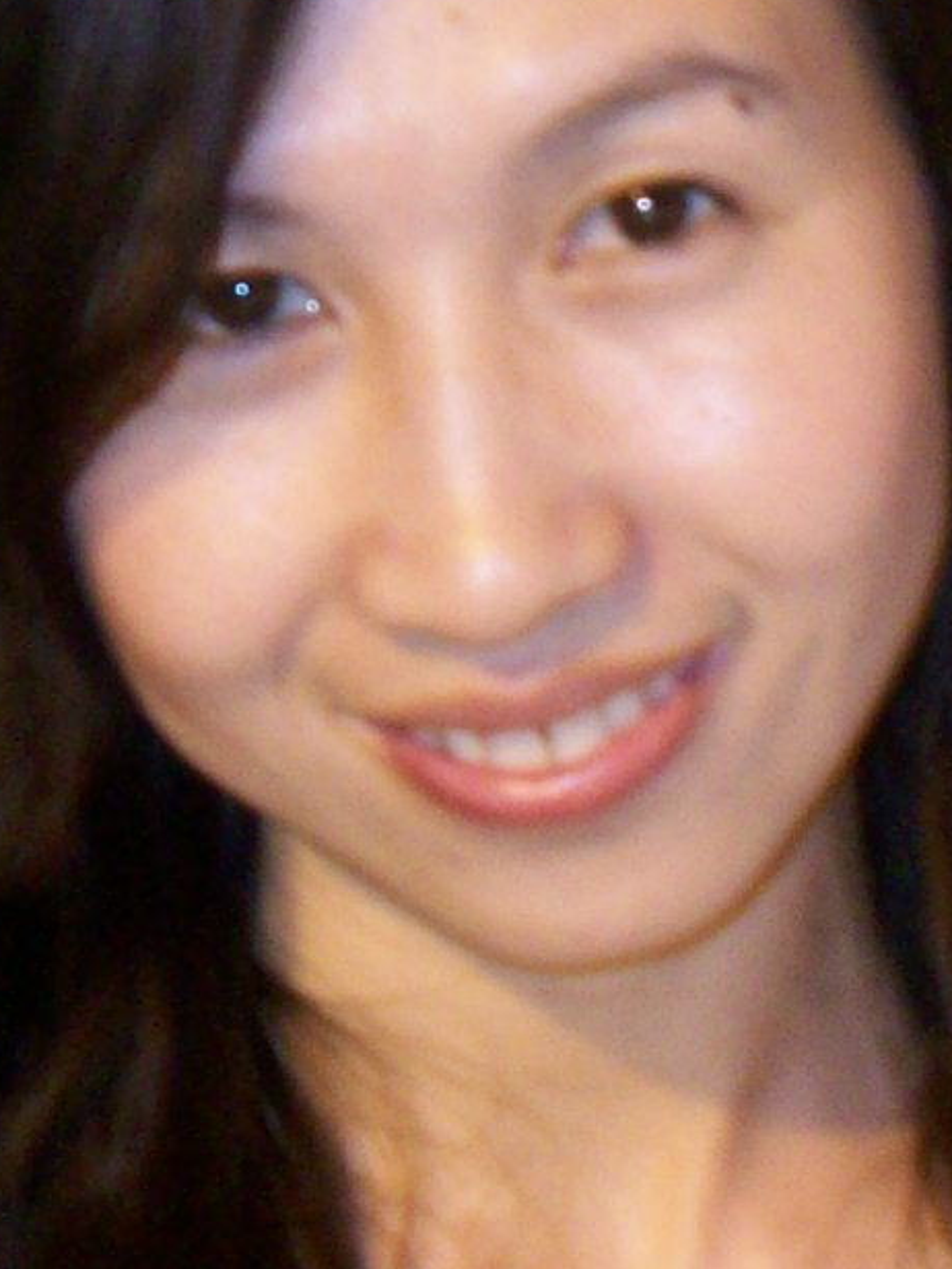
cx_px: 431
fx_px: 4144
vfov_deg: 16.8
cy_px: -163
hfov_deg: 13.1
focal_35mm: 113
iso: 160
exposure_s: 1/4.56
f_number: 2.8
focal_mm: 5.7
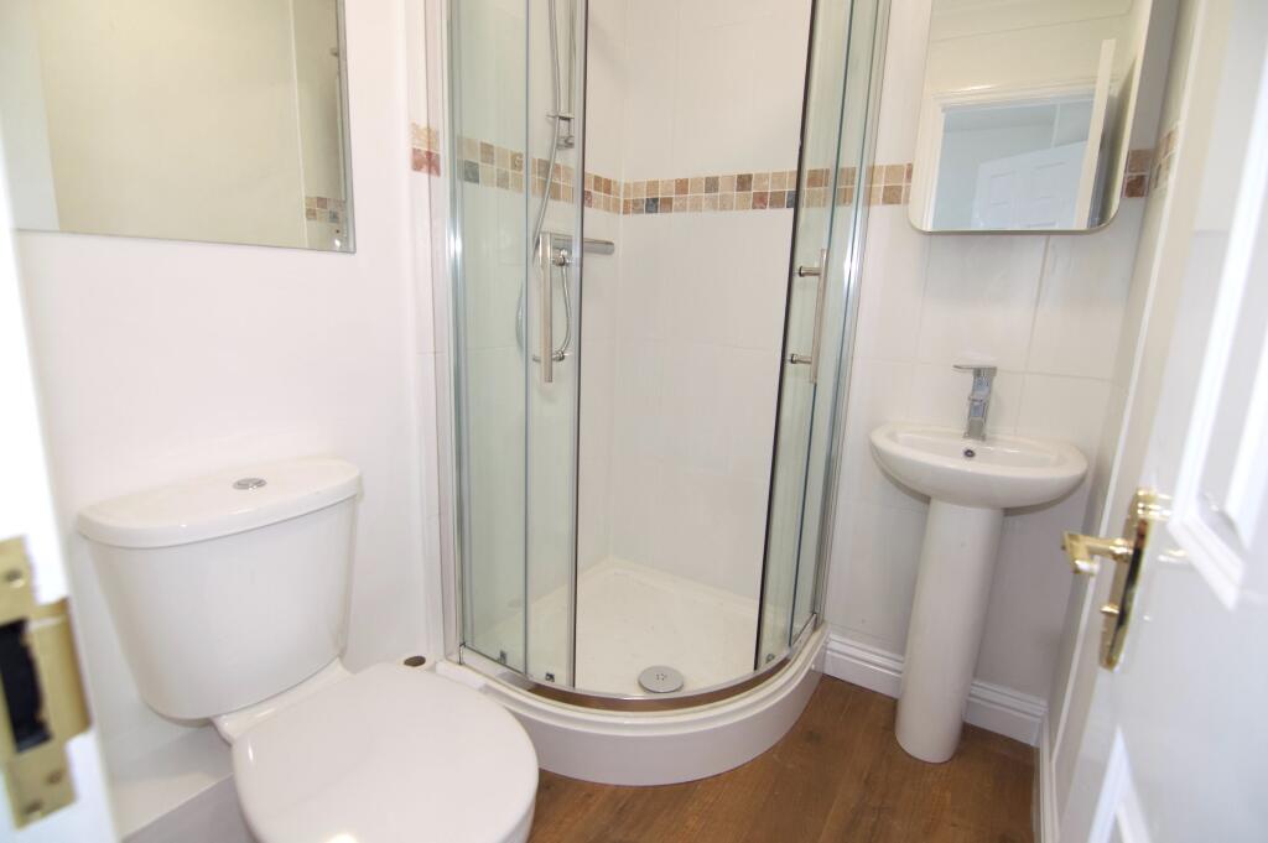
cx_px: 634
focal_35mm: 16
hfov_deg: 95.0
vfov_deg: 72.0
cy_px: 422
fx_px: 581
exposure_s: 1/60
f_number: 4
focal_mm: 11
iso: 400
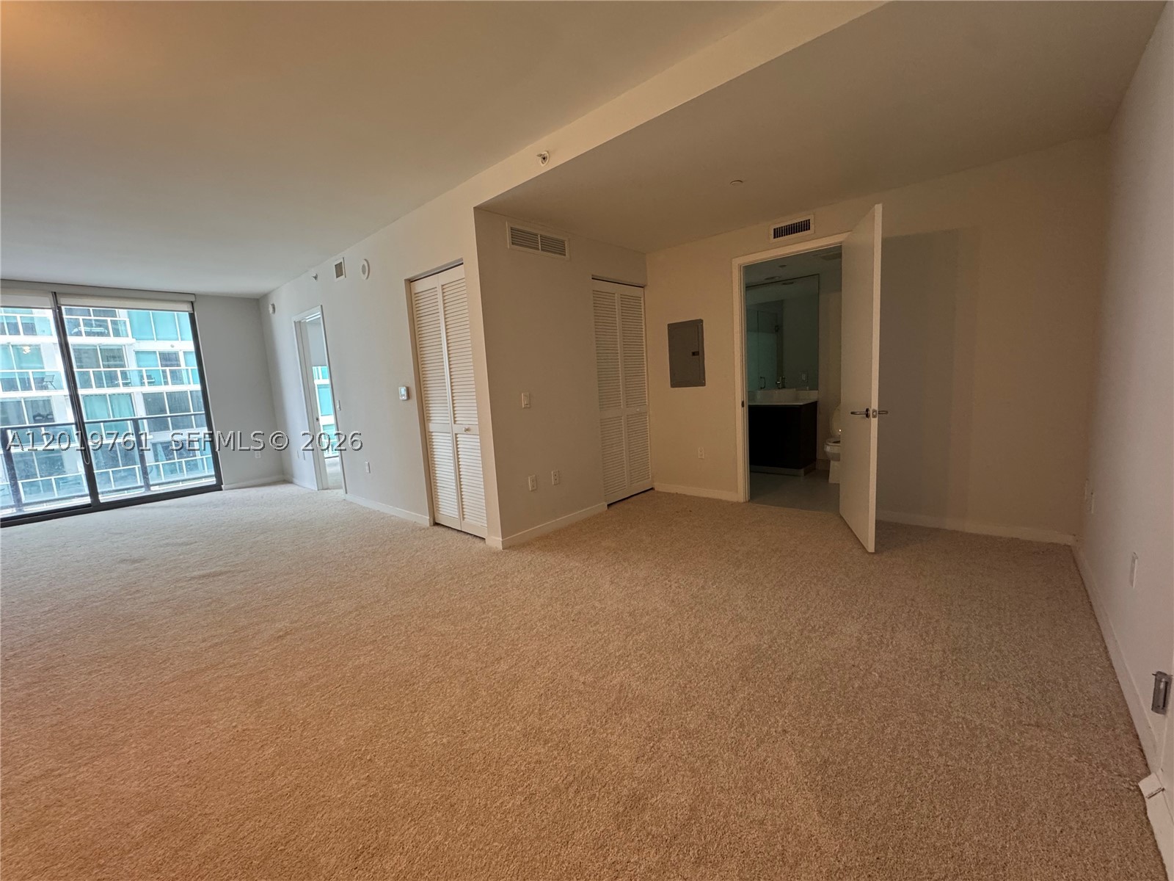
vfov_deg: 85.7
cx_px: 587
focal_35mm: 14
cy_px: 440
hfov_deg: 102.1
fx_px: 475
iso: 250
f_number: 2.2
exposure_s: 1/60
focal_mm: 2.22
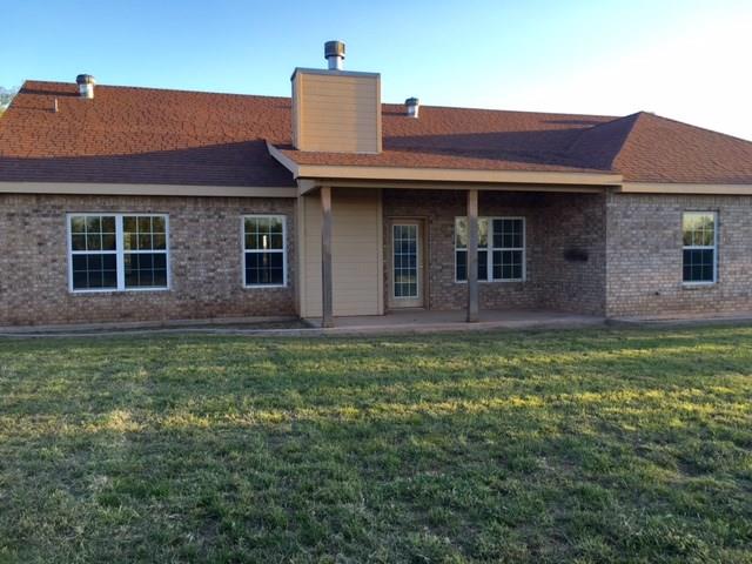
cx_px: 376
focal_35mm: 29
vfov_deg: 48.2
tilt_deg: -1.8
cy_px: 282
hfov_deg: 61.7
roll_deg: +0.1
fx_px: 630
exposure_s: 1/204
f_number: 2.2
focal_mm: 4.15
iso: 25
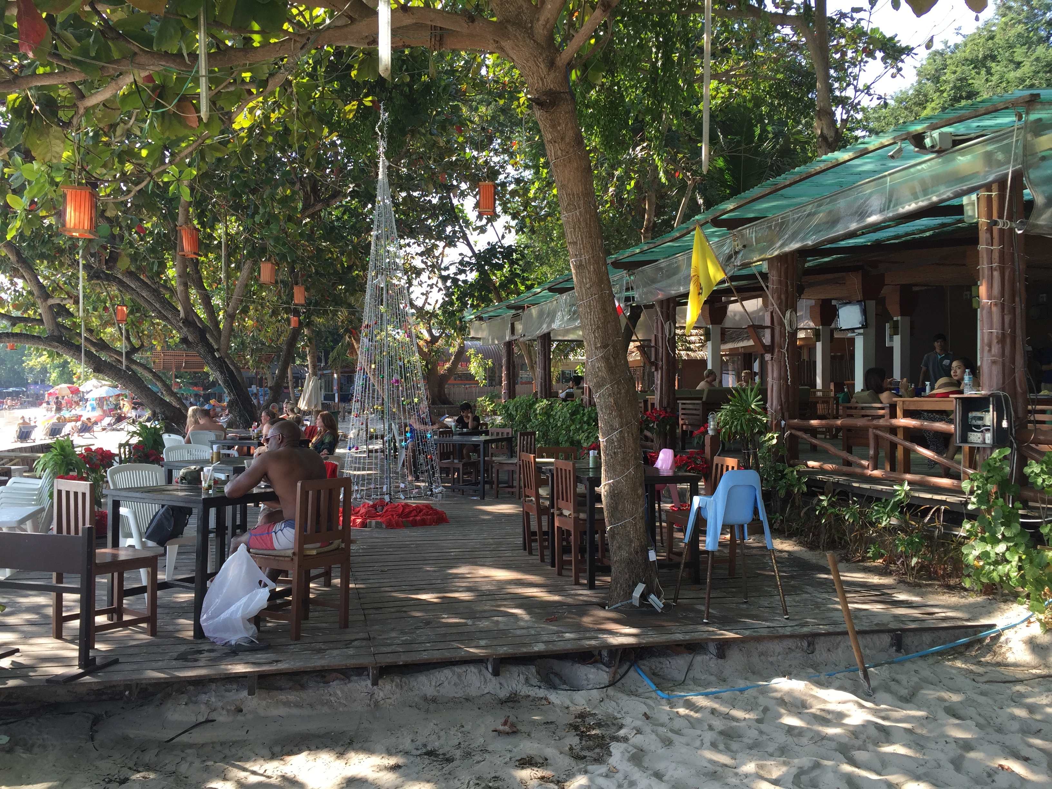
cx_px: 526
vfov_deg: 48.2
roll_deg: -0.6
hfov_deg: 61.7
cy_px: 394
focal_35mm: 29
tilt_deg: -0.2
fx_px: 881
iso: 32
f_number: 2.2
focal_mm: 4.15
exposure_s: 1/299
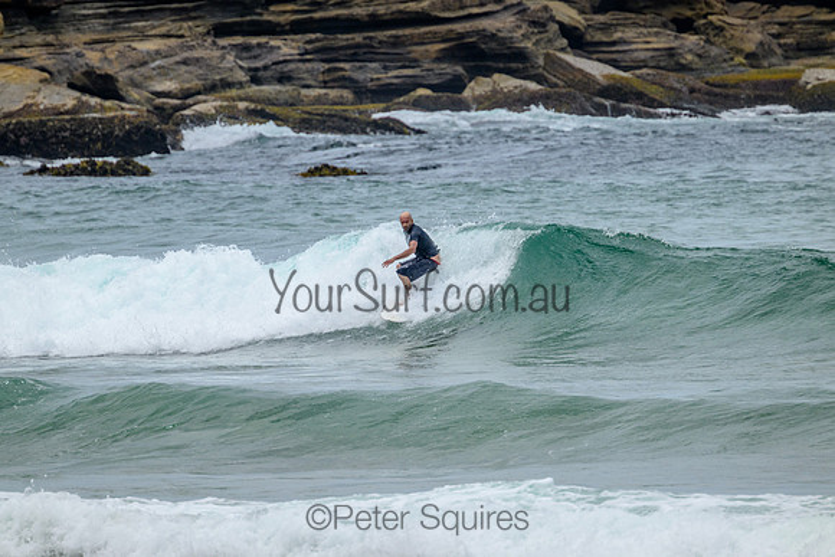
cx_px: 418
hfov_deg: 2.6
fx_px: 18559
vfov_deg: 1.7
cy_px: 278
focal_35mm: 800
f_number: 11
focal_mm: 800
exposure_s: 1/2000
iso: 800
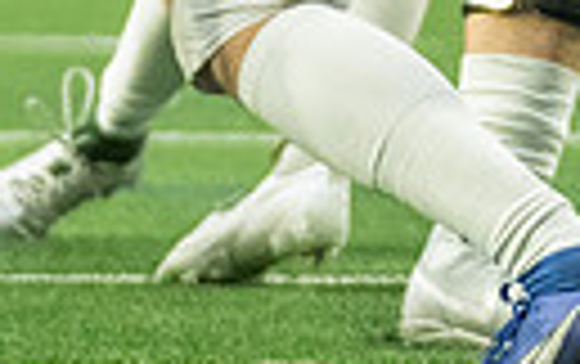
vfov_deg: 1.4
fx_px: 15384
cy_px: -497
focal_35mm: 972
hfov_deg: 2.2
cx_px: 856
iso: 5000
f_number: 2.8
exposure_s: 1/1000
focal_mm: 130
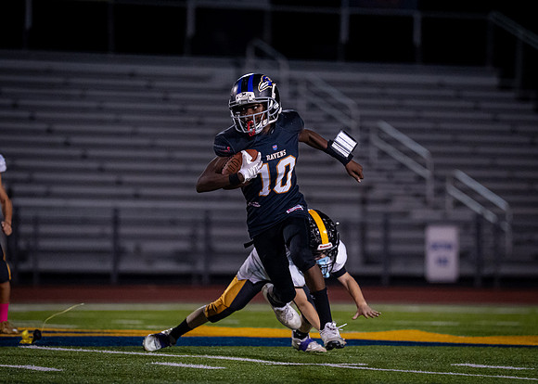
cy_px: 201
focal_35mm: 319
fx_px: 4876
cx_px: 260
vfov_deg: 4.5
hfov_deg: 6.3
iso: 2500
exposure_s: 1/1000
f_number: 2.8
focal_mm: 200
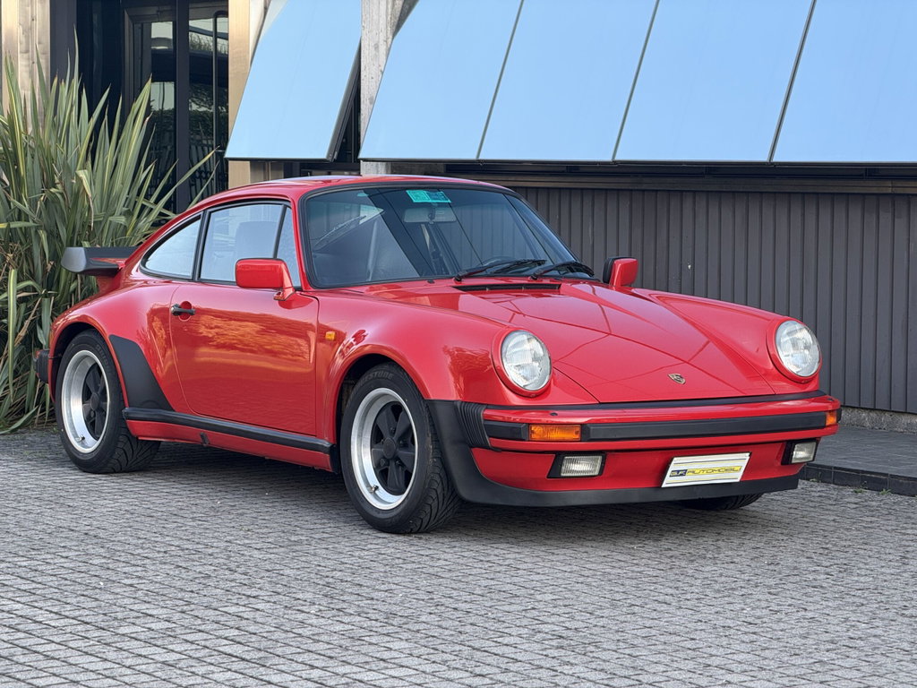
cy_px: 344
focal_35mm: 100
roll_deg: -0.9
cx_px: 458
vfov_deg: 14.8
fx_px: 2649
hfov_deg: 19.6
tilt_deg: -3.1
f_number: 2.8
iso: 40
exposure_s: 1/124
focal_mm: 16.89
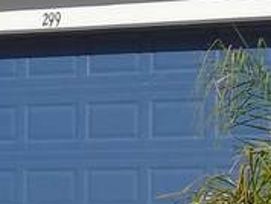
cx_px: 181
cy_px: 139
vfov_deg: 7.2
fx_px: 1631
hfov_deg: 9.5
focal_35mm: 208
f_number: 3.6
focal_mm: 5.2
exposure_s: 1/1000
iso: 80
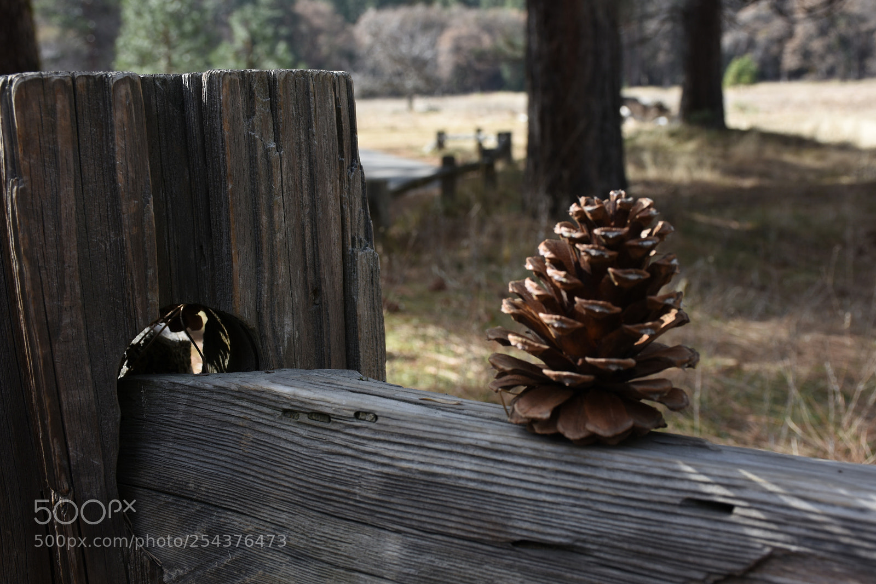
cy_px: 292
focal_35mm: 48
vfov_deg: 28.1
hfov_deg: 41.1
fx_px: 1168
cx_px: 438
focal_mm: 32
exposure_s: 1/80
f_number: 7.1
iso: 100
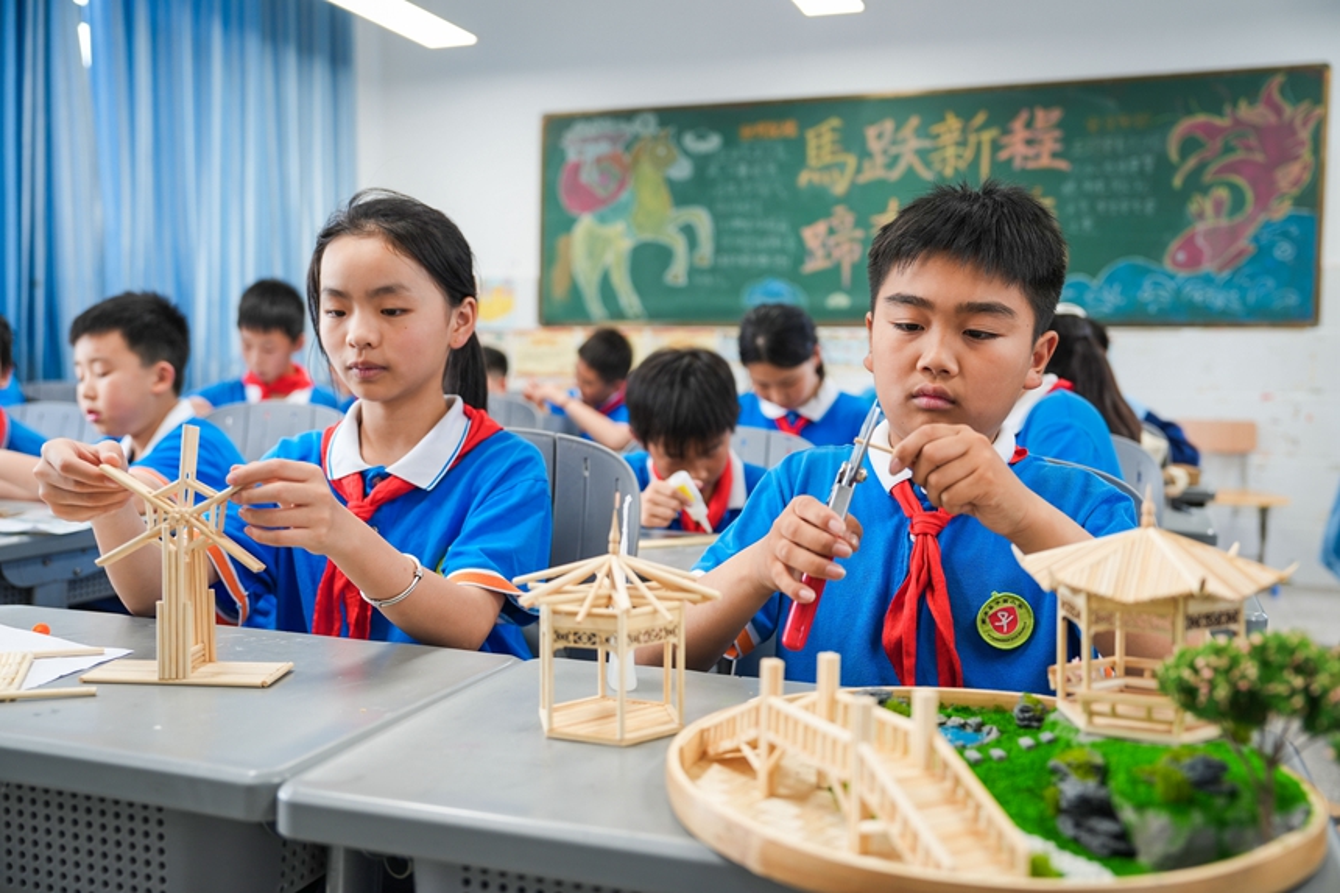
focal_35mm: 34
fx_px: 1265
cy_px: 446
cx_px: 670
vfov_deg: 38.9
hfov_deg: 55.8
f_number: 2.8
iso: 250
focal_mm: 34
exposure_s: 1/50
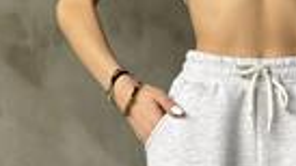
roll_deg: -1.1
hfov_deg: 13.1
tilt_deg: +2.9
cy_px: 282
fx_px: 1279
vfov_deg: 7.3
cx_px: 255
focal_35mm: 163
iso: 125
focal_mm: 6.86
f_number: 1.78
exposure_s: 1/104
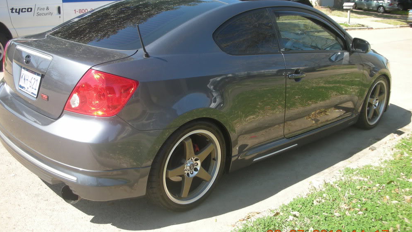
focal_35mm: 39
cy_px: 110
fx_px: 426
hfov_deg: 51.6
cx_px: 206
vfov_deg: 30.4
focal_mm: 5.8
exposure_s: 1/224
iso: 50
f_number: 2.8
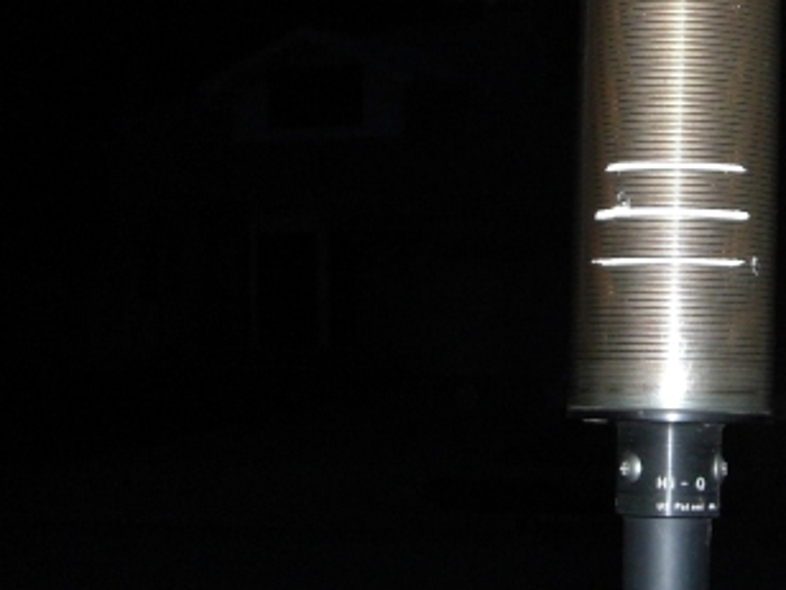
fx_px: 1794
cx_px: 684
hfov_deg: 24.1
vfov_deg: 18.6
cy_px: 192
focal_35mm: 79
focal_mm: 6.3
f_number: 3.4
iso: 200
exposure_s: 1/60
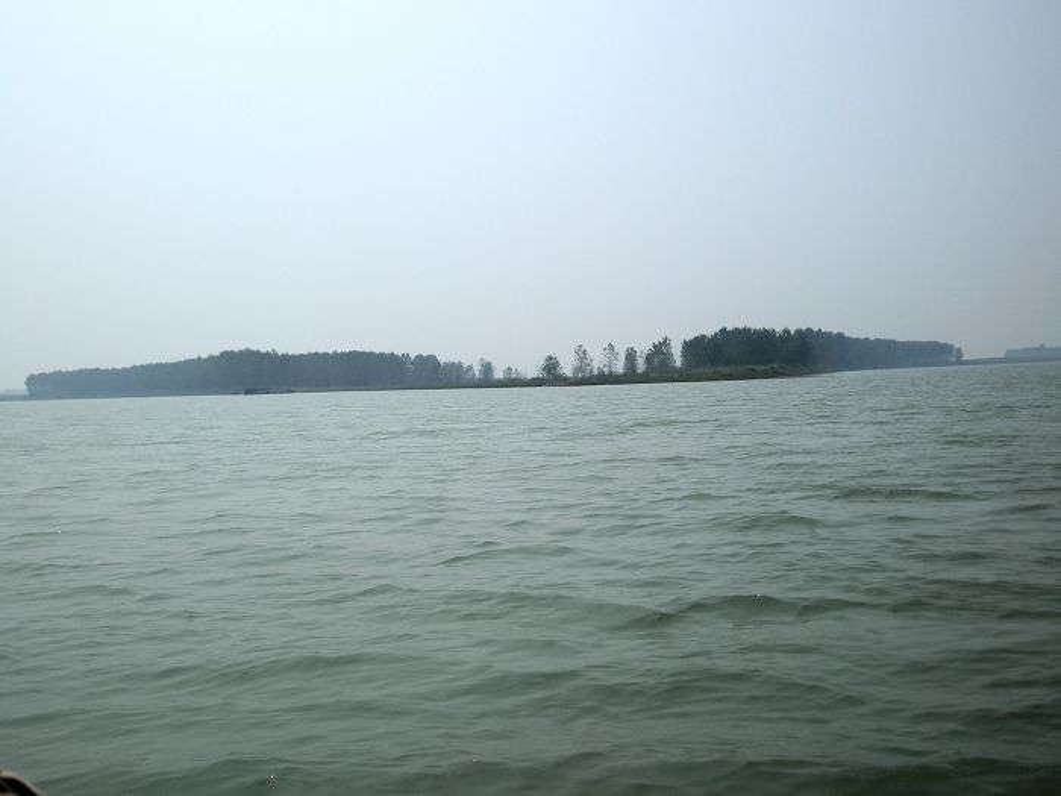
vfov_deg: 32.9
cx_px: 530
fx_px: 1349
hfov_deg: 42.9
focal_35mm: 44
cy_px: 398
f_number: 6.1
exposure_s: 1/577
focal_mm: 7.1
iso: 50
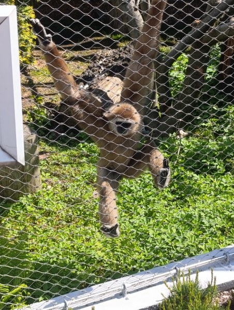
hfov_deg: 59.0
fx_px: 207
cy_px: 155
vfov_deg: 73.8
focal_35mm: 23
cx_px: 117
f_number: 1.6
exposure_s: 1/245
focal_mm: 6.14
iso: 50
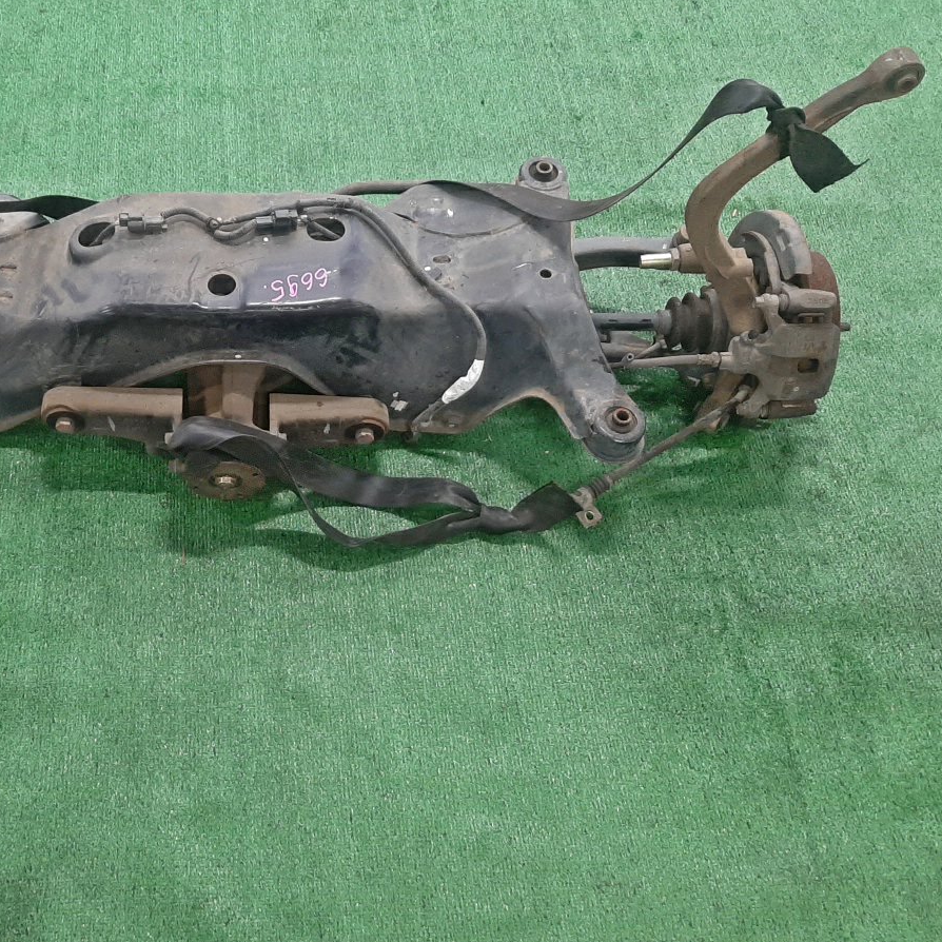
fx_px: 1139
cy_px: 431
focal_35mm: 37
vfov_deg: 44.9
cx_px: 216
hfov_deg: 43.2
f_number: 1.7
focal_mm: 3.93
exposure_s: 1/33
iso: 202
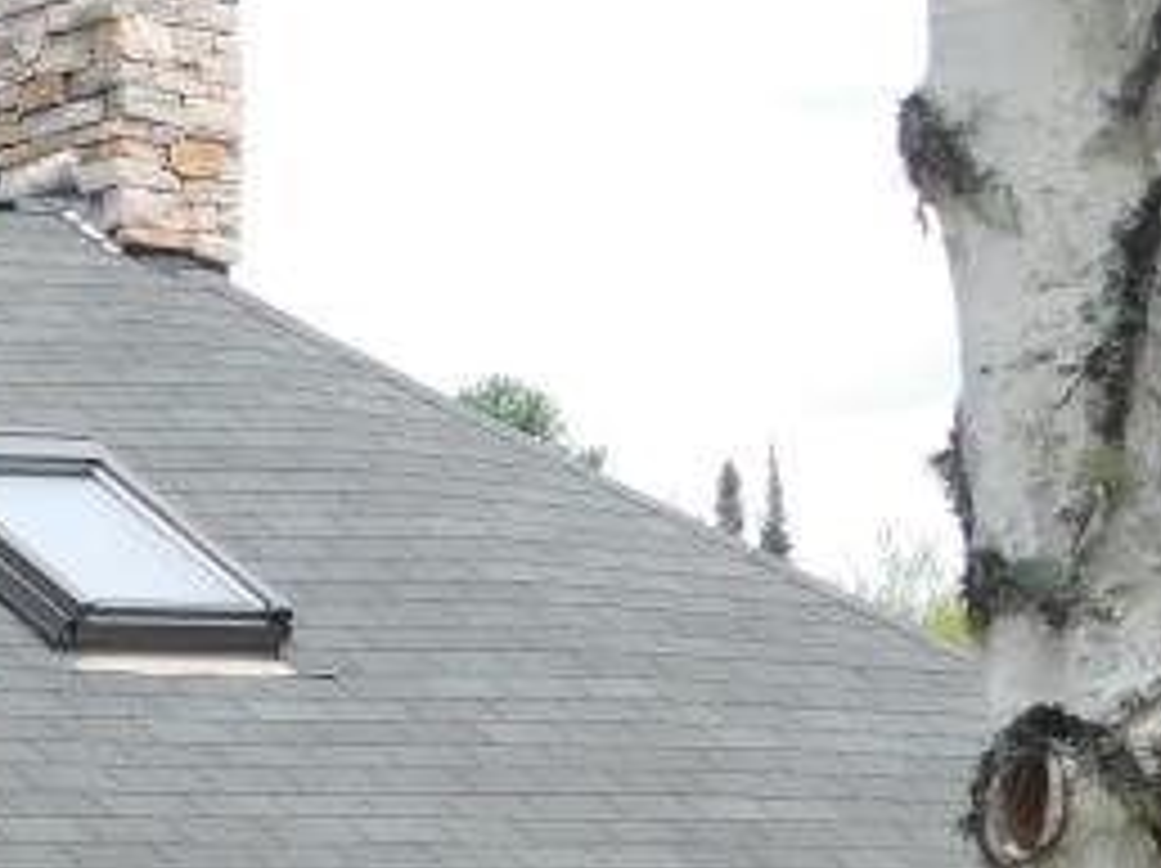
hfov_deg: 11.8
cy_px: 1165
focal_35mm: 159
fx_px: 5328
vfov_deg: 9.1
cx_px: -639
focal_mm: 7.1
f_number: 3.6
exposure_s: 1/640
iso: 125
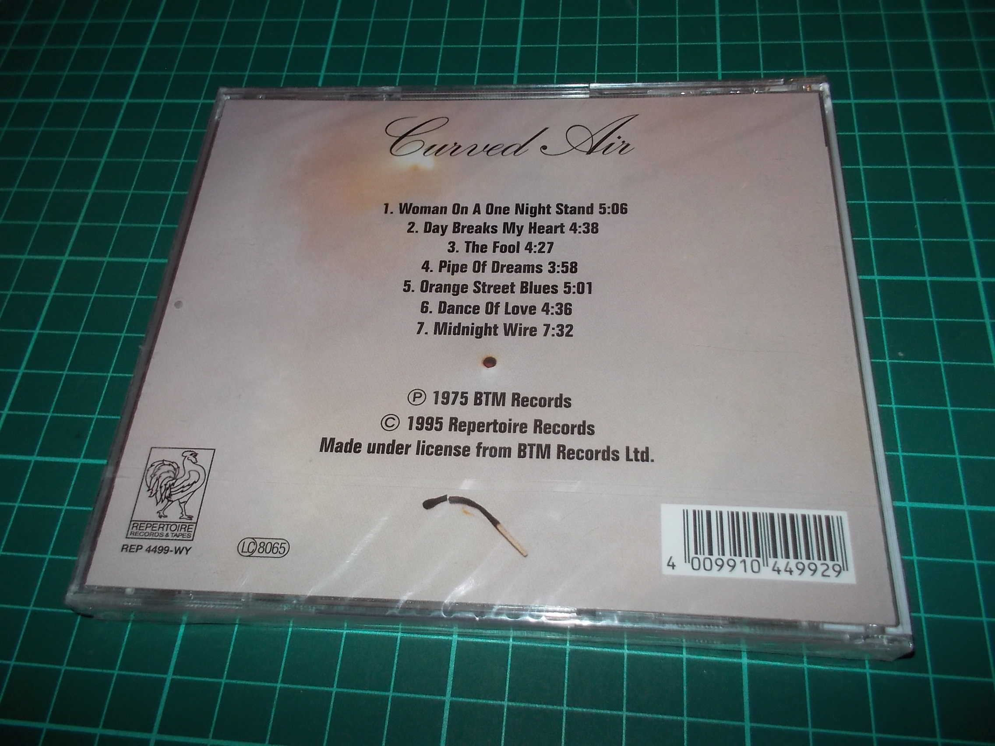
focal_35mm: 29
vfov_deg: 48.2
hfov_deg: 61.7
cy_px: 373
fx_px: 834
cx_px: 498
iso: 200
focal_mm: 4.1
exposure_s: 1/30
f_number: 3.3
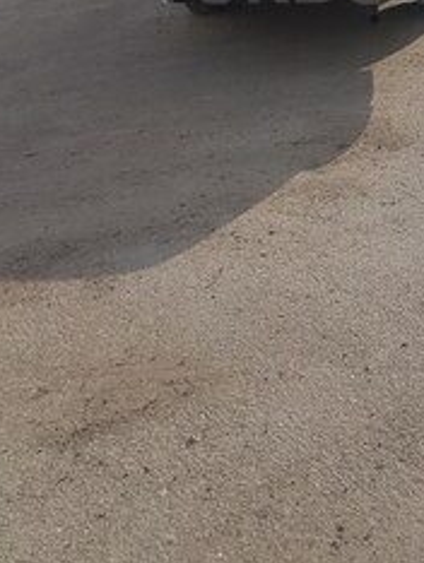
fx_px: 897
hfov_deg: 26.2
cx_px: 332
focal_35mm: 55
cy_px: -24
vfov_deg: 31.7
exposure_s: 1/3424
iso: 40
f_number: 1.7
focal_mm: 4.2
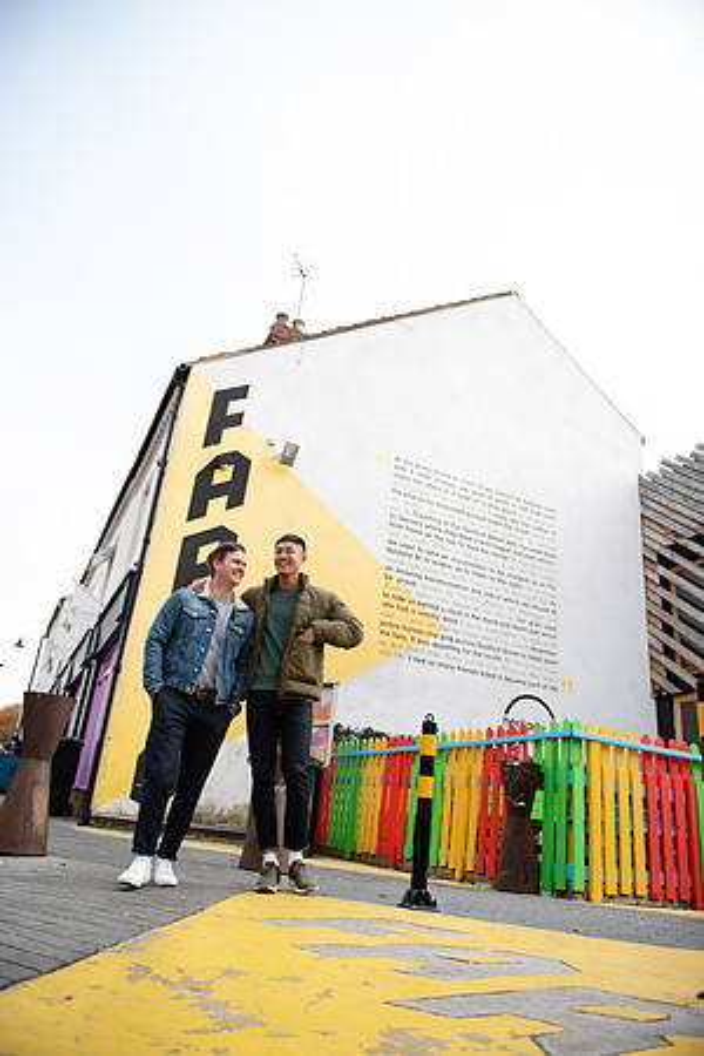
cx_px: 352
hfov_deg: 53.1
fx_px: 704
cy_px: 528
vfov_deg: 73.7
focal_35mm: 24
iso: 31
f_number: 2.8
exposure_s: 1/160
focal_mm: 24
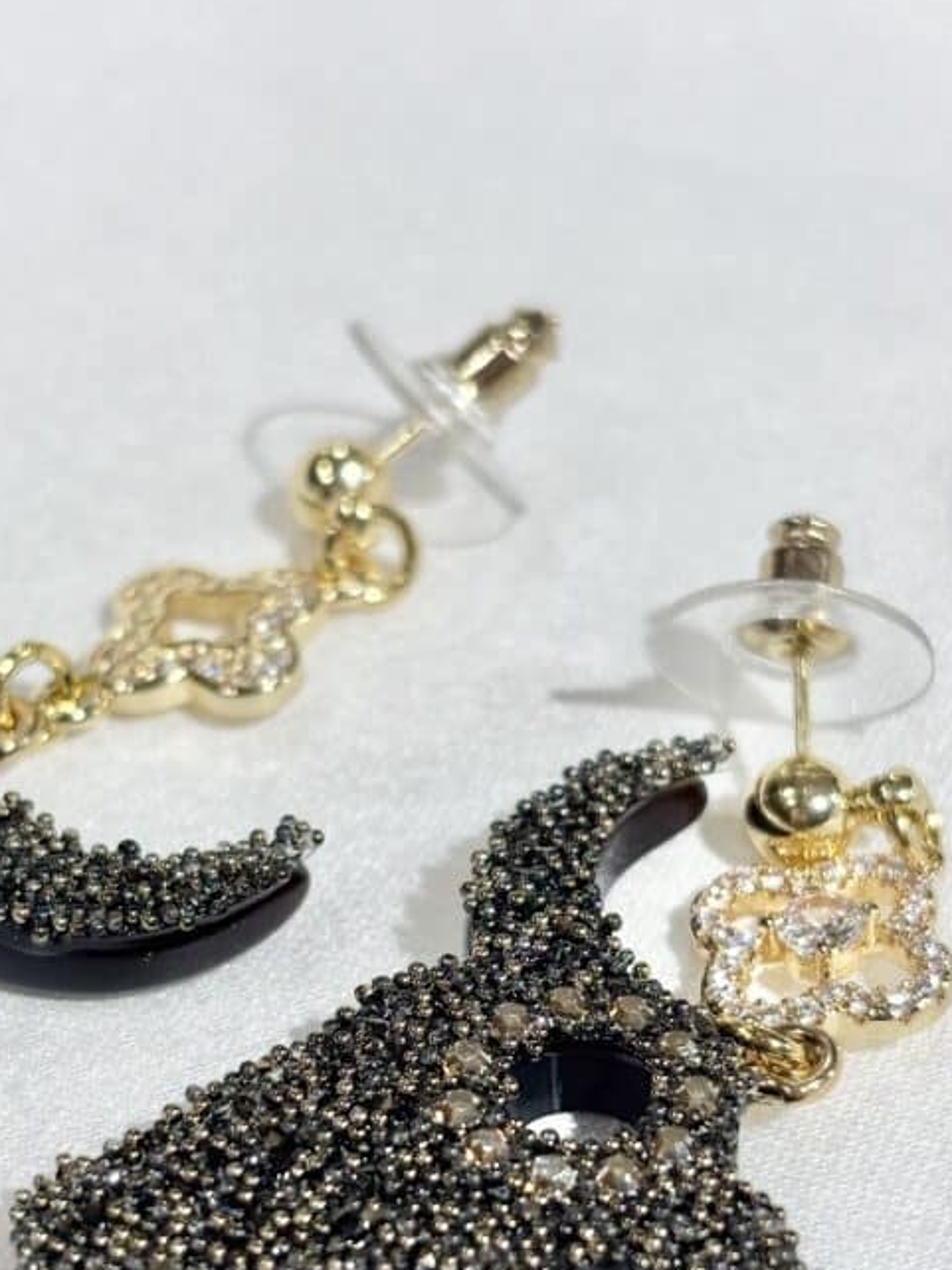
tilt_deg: -43.4
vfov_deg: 23.4
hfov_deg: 17.8
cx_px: 388
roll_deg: +5.3
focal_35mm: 83
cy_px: 920
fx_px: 3046
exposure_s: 1/234
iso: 32
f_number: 1.6
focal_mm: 5.96
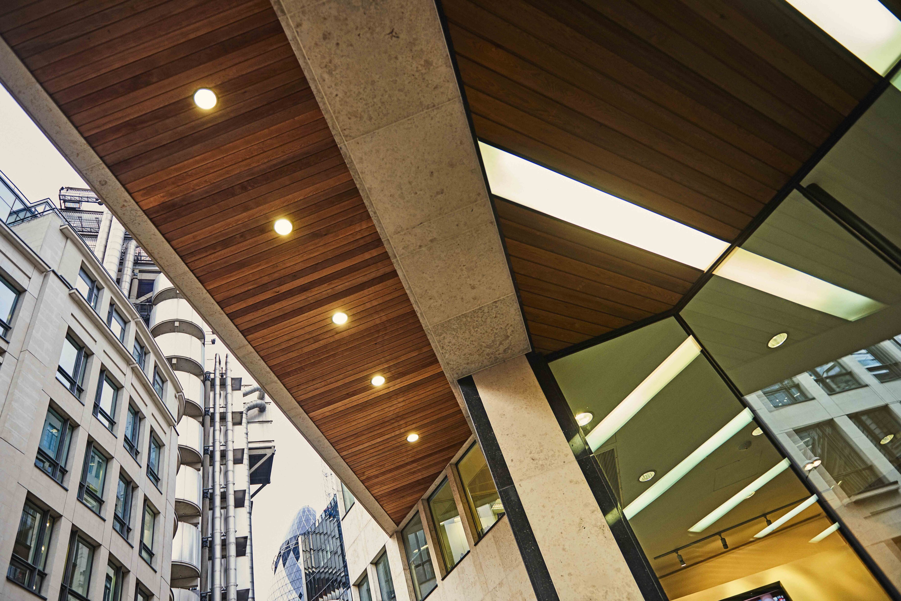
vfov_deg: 53.2
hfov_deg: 73.7
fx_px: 601
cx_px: 450
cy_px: 300
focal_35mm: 24
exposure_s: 1/60
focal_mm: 24
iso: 400
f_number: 3.2
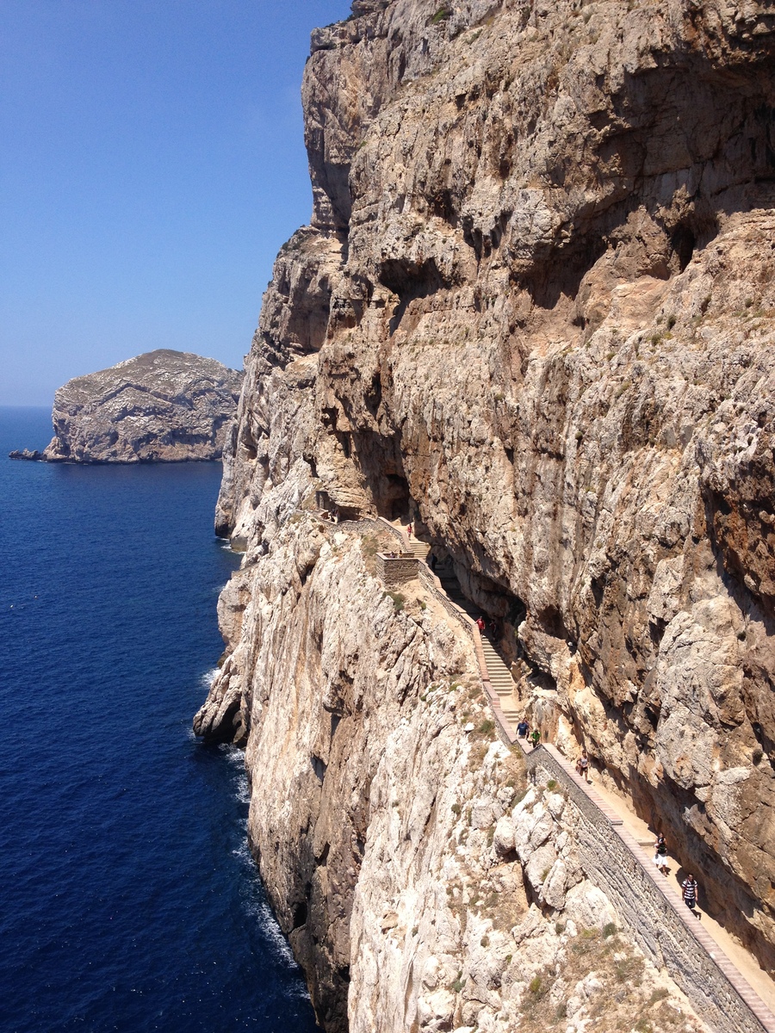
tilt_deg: -8.4
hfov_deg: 40.7
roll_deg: -0.2
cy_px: 516
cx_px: 388
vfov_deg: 52.6
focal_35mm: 35
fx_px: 1045
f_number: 2.4
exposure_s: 1/1905
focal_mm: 4.28
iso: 50
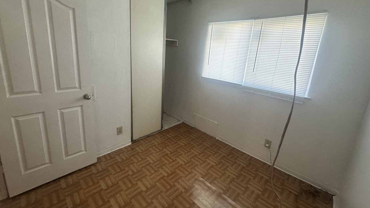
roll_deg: -5.0
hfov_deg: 99.4
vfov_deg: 66.6
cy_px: 87
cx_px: 187
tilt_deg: -13.2
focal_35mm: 16
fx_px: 157
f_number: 2.2
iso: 80
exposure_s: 1/120
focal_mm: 2.22
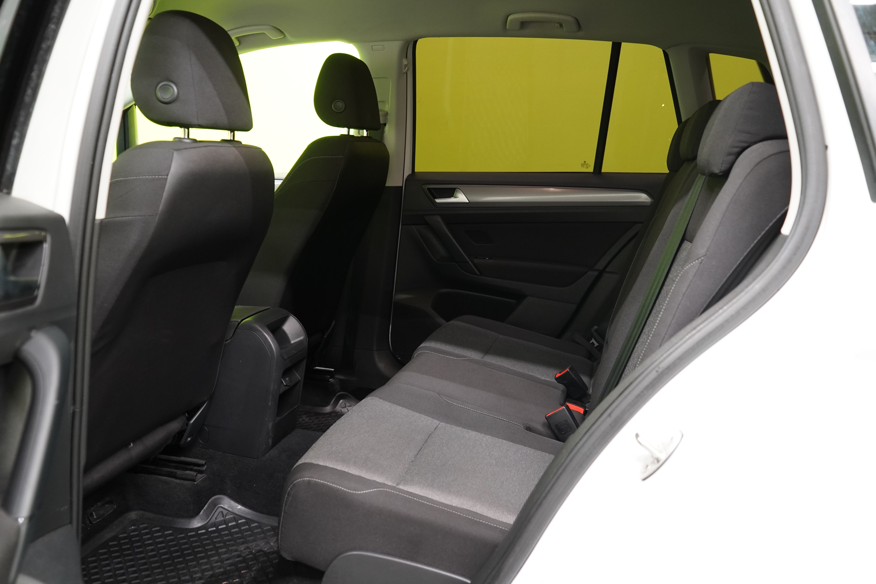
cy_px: 292
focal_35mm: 29
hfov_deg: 63.7
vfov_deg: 45.0
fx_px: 706
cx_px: 438
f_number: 5
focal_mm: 29
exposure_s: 1/20
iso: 2500
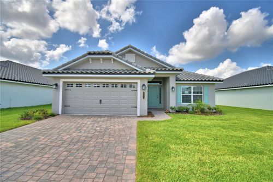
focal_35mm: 15
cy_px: 91
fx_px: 114
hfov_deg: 100.4
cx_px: 136
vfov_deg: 77.3
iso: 100
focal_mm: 10
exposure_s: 1/1250
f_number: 4.5
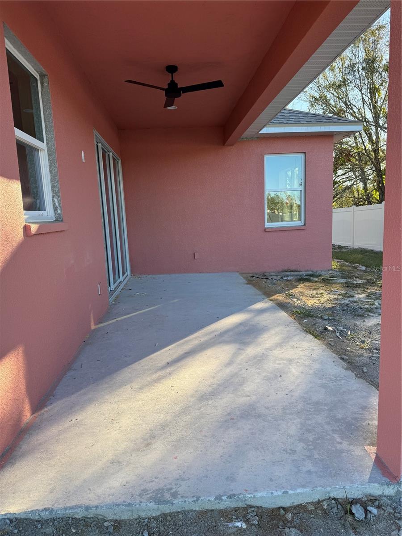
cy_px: 268
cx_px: 201
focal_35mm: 24
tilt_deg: -7.2
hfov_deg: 56.8
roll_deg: +2.7
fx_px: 372
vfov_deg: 71.6
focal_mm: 6.76
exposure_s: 1/864
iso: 80
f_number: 1.78
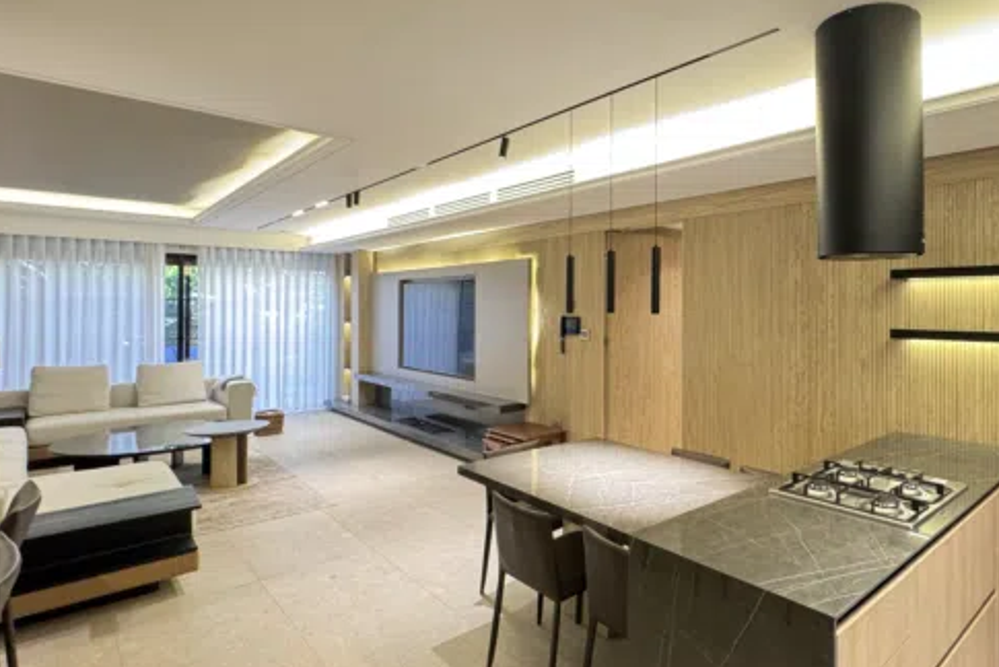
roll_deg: -0.7
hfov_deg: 78.7
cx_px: 659
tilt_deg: +0.9
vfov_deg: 59.5
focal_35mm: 21
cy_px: 306
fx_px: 583
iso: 640
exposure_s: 1/50
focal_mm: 2.22
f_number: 2.2
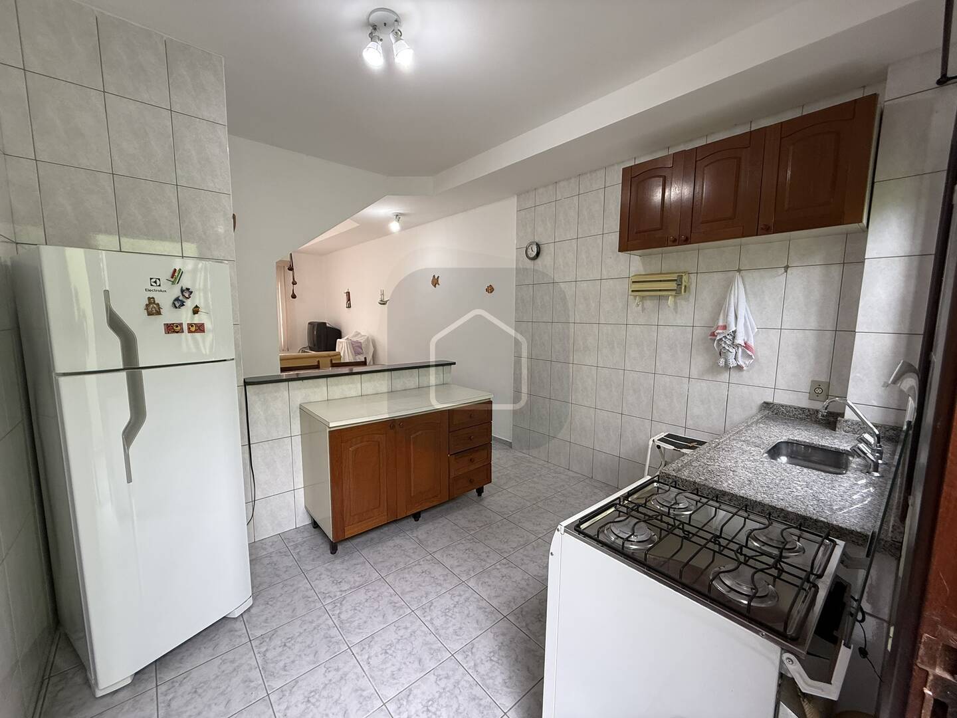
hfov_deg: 102.1
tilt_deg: -5.9
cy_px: 359
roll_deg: -0.4
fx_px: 387
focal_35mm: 14
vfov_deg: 85.7
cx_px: 478
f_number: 2.2
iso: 160
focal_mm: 2.22
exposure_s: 1/99
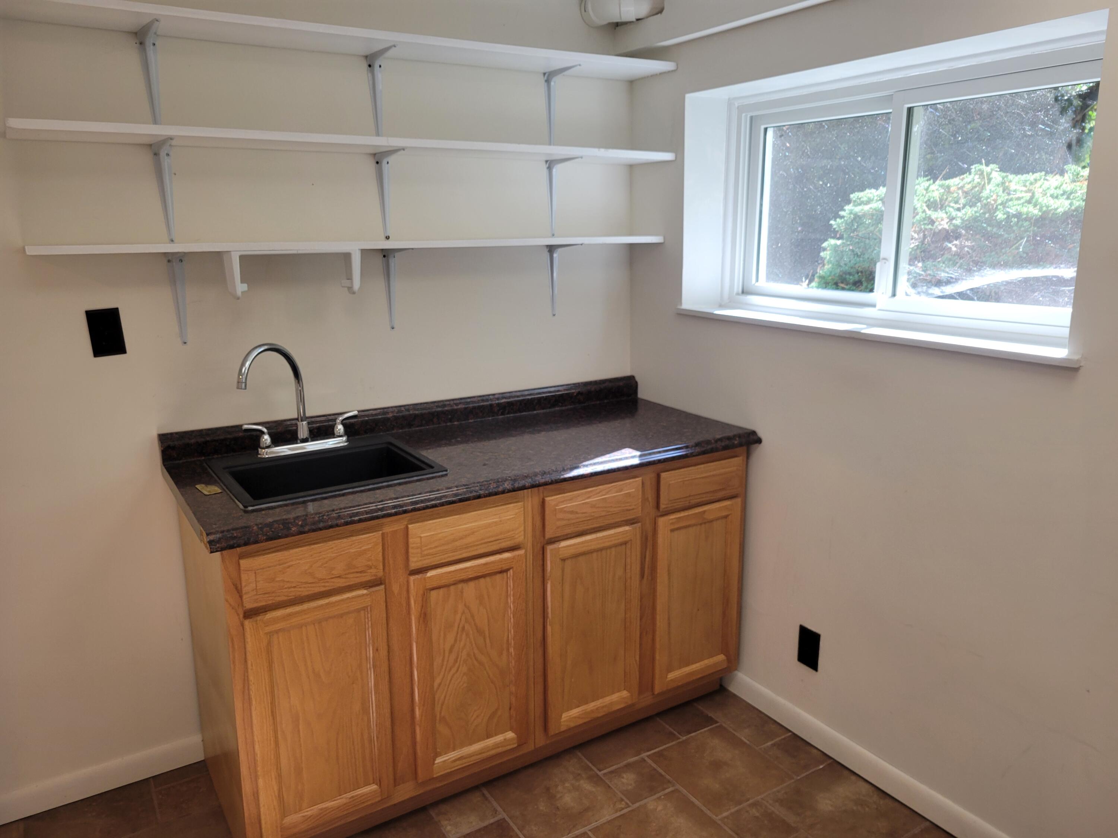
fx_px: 840
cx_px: 559
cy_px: 419
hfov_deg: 67.3
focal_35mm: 26
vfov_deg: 53.1
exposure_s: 1/120
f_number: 1.8
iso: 80
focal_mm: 5.4
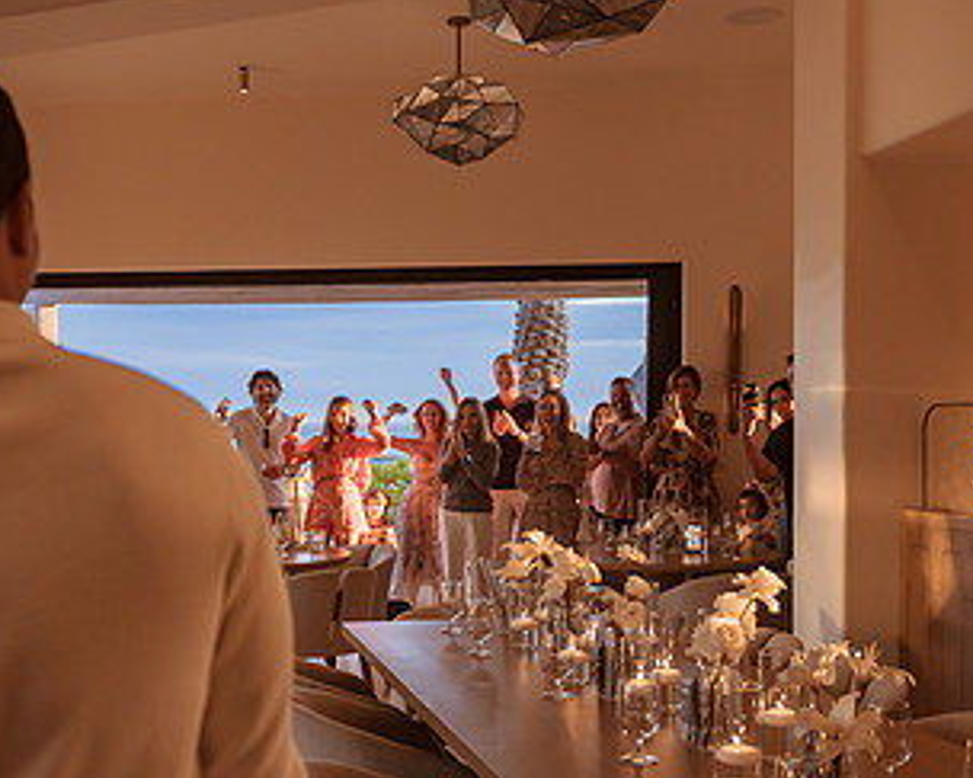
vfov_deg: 30.7
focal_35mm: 49
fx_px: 1411
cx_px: 406
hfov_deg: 38.0
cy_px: 492
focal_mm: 24
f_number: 2.8
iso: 320
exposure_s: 1/320
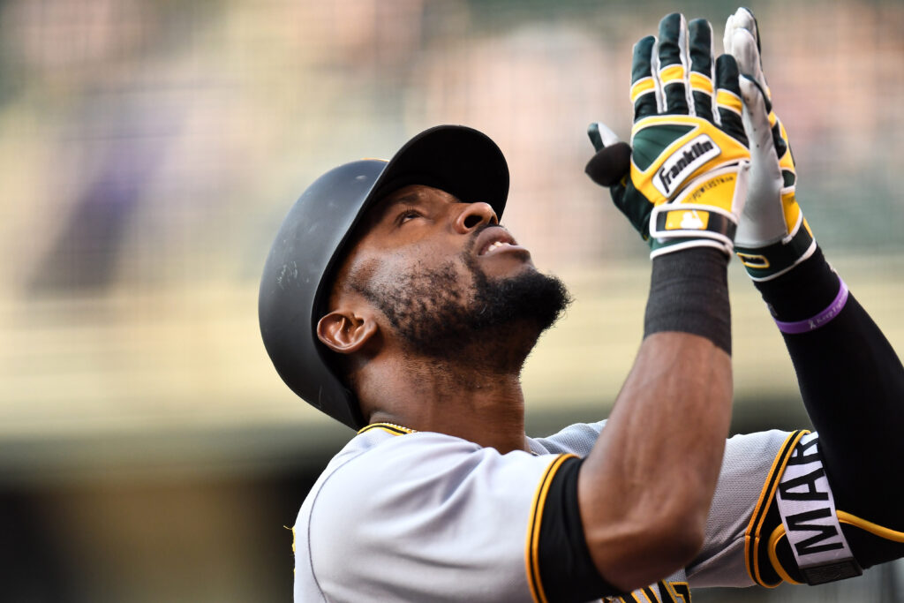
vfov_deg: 2.3
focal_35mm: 600
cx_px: 452
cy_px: 302
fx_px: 15068
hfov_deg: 3.4
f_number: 2.8
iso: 1000
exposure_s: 1/2000
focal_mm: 400
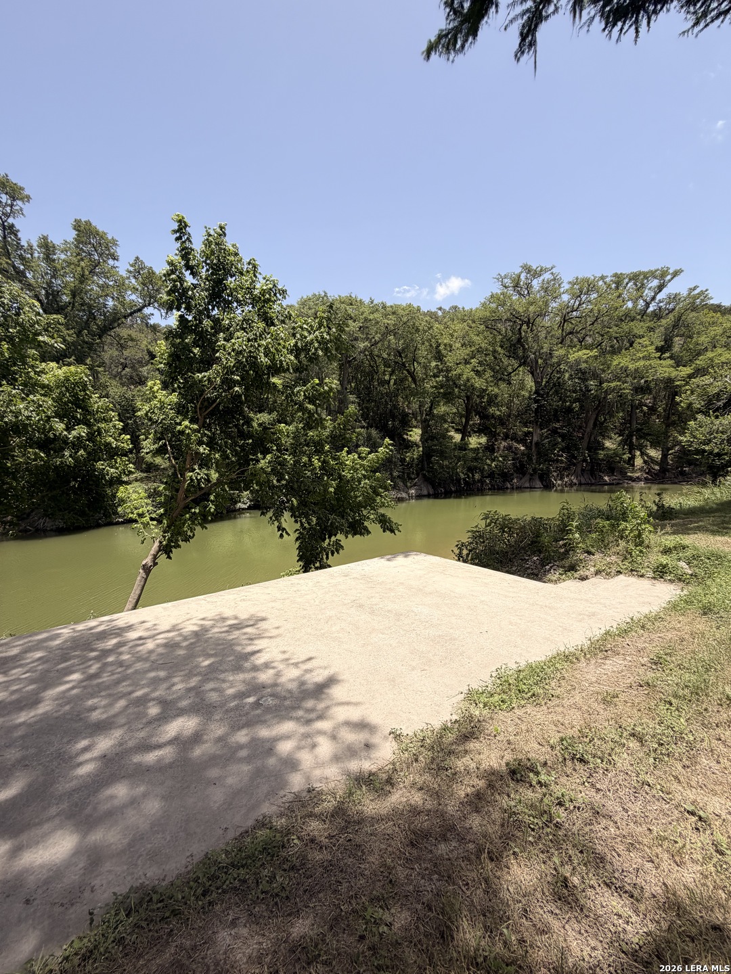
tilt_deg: -4.7
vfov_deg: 102.1
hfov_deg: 85.7
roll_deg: +1.0
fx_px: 394
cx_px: 366
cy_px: 487
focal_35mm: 14
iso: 32
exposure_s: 1/770
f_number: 2.2
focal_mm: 2.22
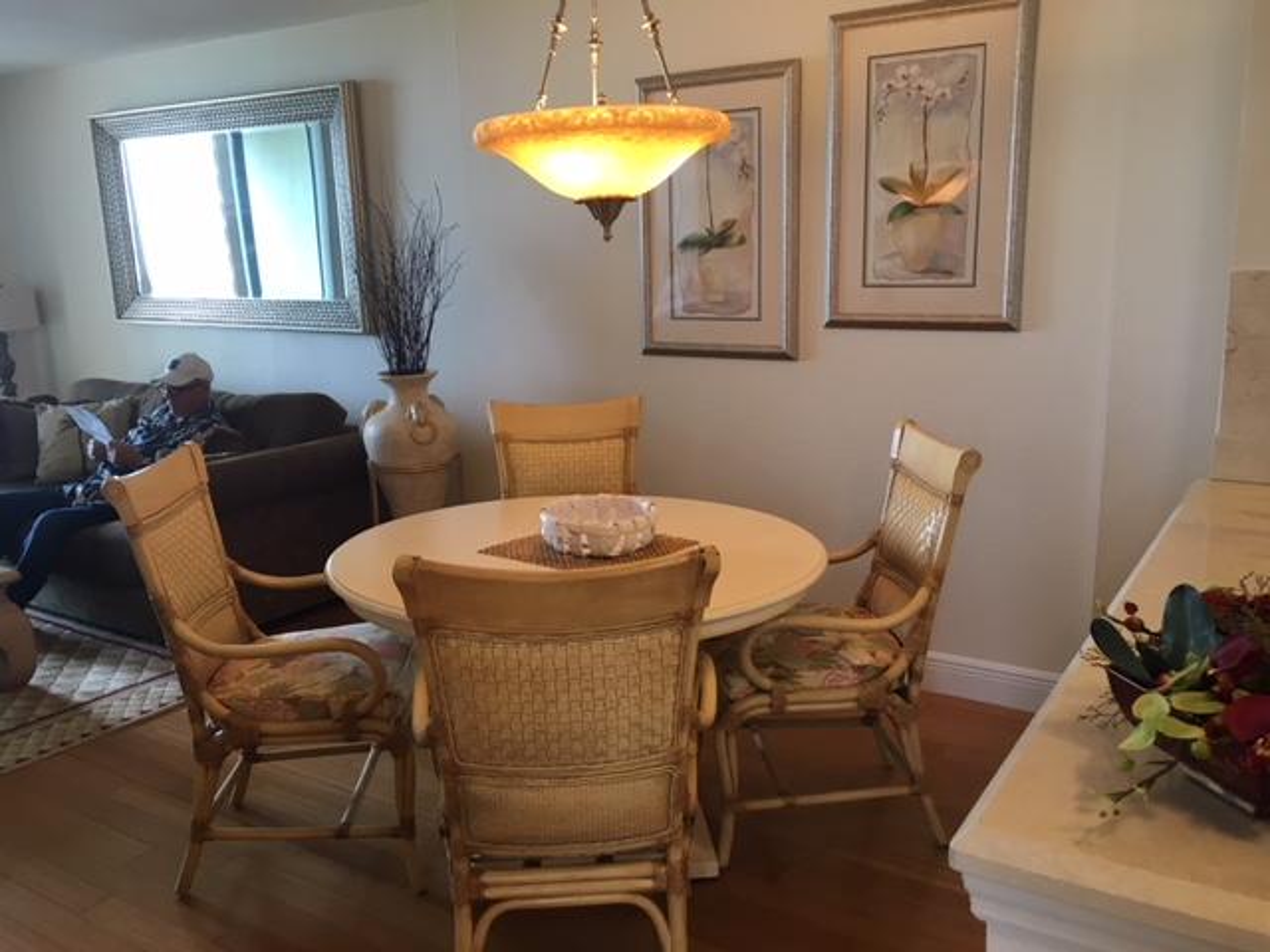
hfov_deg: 61.7
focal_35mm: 29
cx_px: 635
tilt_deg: -11.7
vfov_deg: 48.2
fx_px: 1064
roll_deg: +1.5
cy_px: 476
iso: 50
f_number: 2.2
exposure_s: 1/30
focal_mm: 4.15
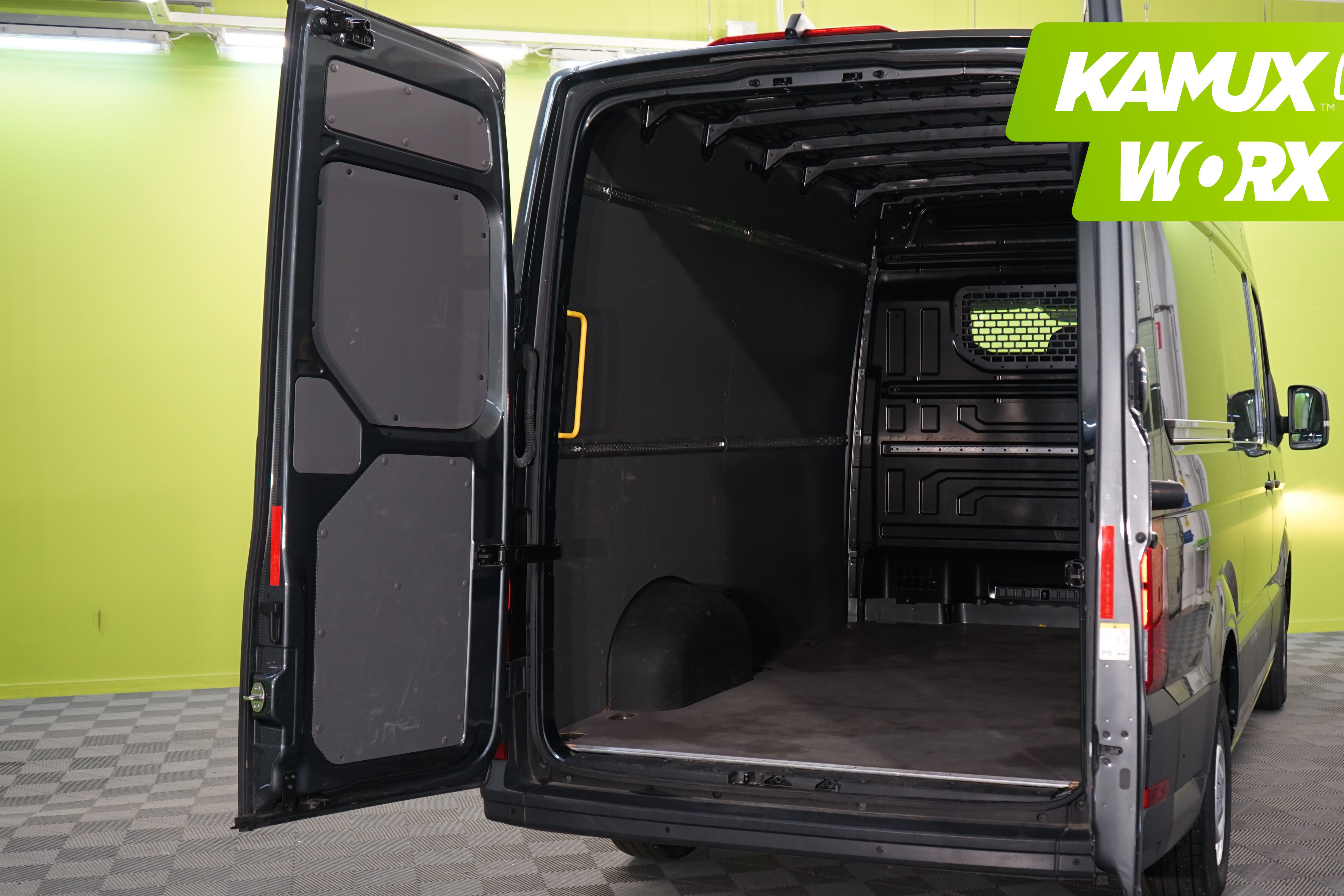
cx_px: 779
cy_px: 486
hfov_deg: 45.3
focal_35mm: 43
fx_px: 1605
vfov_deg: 31.2
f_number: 4.5
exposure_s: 1/30
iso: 500
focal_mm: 37
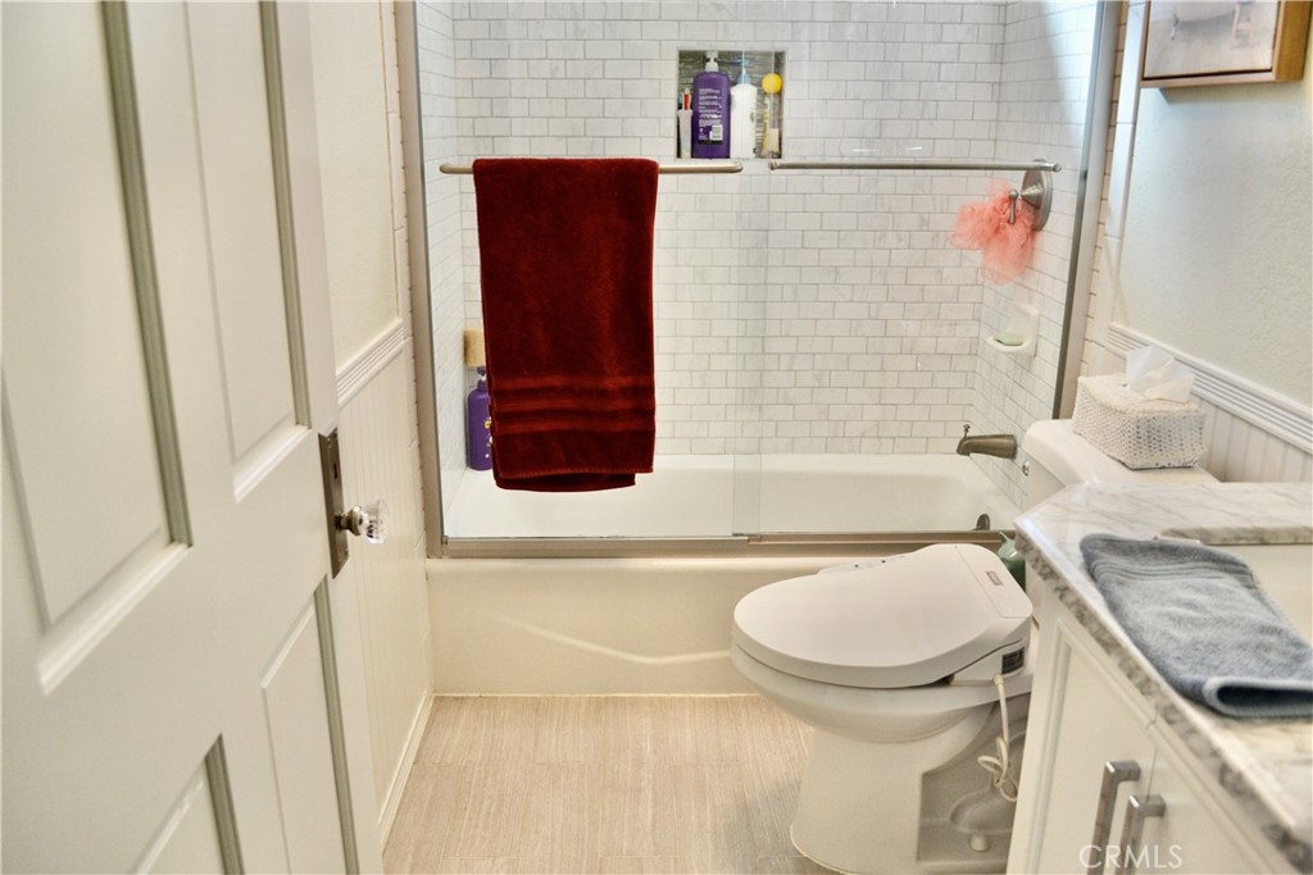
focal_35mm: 27
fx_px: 985
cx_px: 656
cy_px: 438
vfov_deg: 47.9
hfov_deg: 67.4
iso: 400
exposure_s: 1/60
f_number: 4
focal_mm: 18
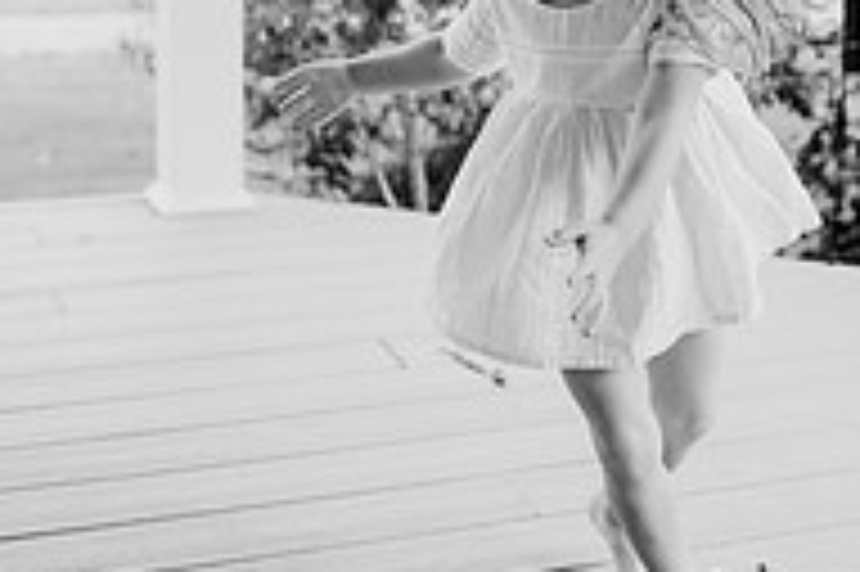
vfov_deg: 18.0
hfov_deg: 27.5
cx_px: 585
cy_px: -52
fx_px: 1742
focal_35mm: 73
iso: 250
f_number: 2.5
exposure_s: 1/400
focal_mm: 24
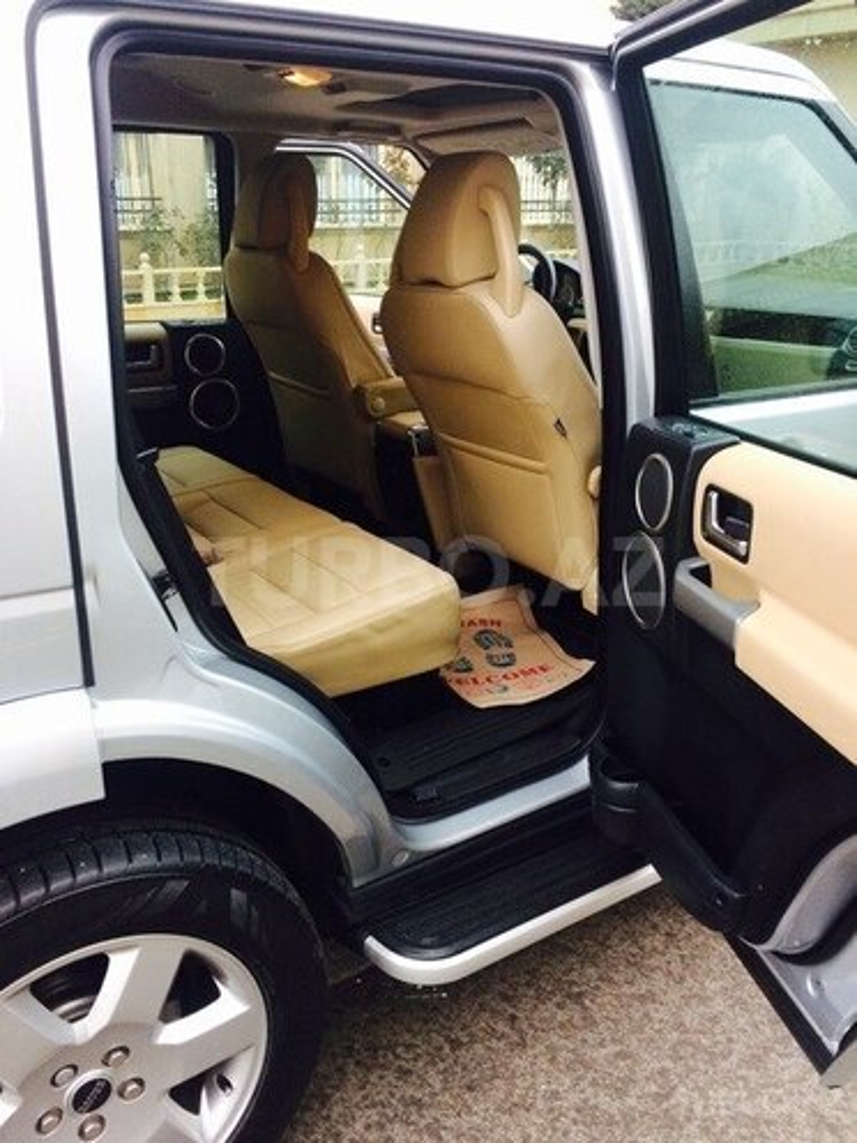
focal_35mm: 29
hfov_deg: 48.2
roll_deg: +1.5
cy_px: 572
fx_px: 957
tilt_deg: -22.0
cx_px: 428
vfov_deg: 61.7
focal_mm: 4.15
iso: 64
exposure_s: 1/33
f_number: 2.2
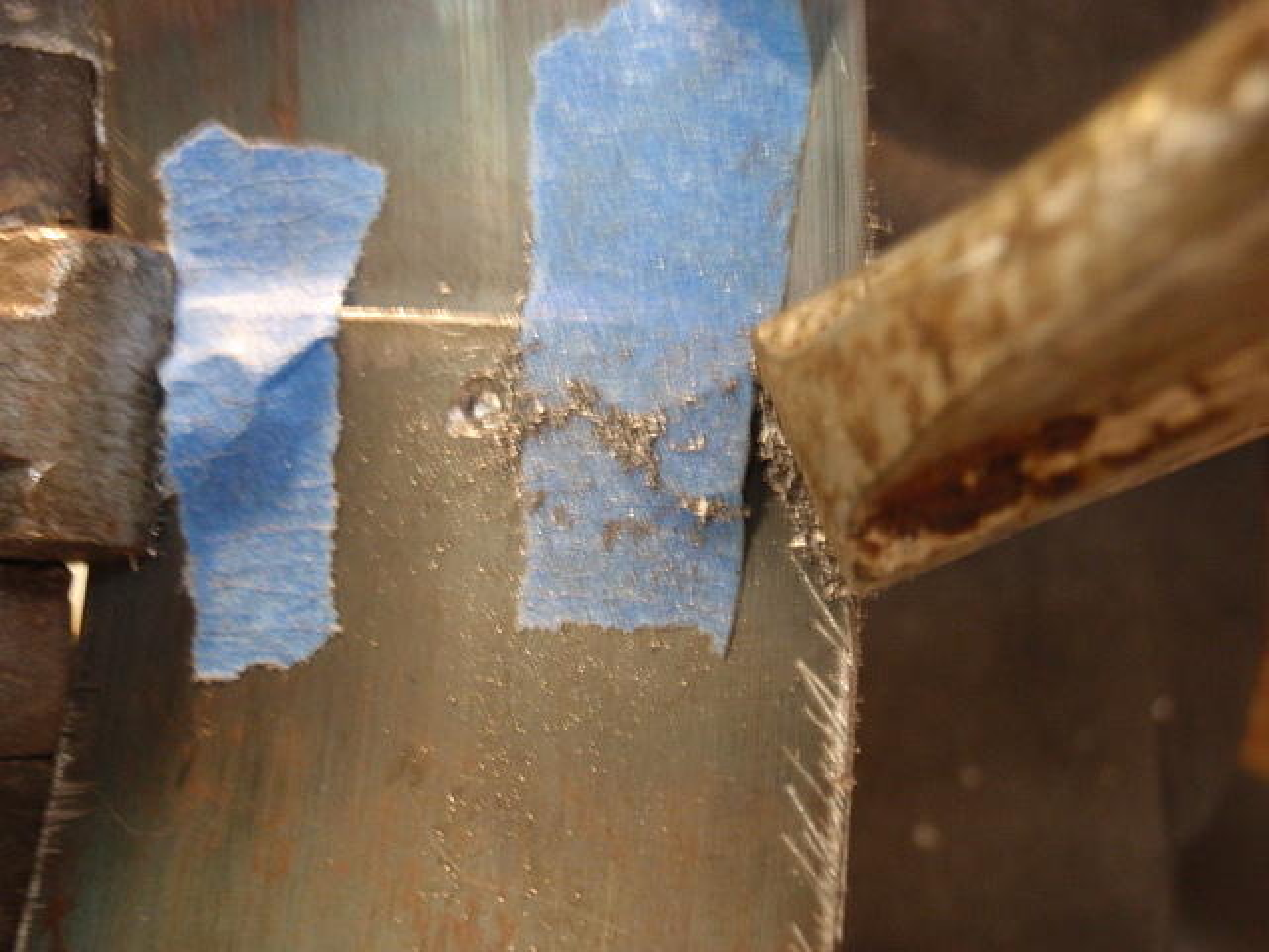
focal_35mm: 40
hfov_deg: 46.8
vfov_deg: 36.0
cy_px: 476
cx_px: 634
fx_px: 1466
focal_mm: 7.25
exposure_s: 1/8
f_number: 3.9
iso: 200
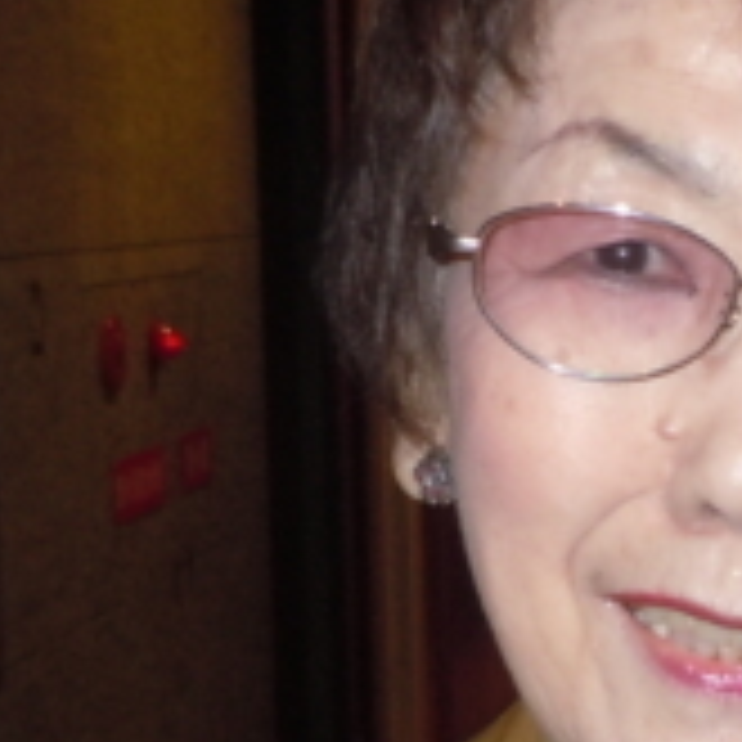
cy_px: 643
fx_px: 2910
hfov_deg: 14.1
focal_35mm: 120
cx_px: 908
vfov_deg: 14.4
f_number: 3.7
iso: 200
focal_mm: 5
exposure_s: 1/25
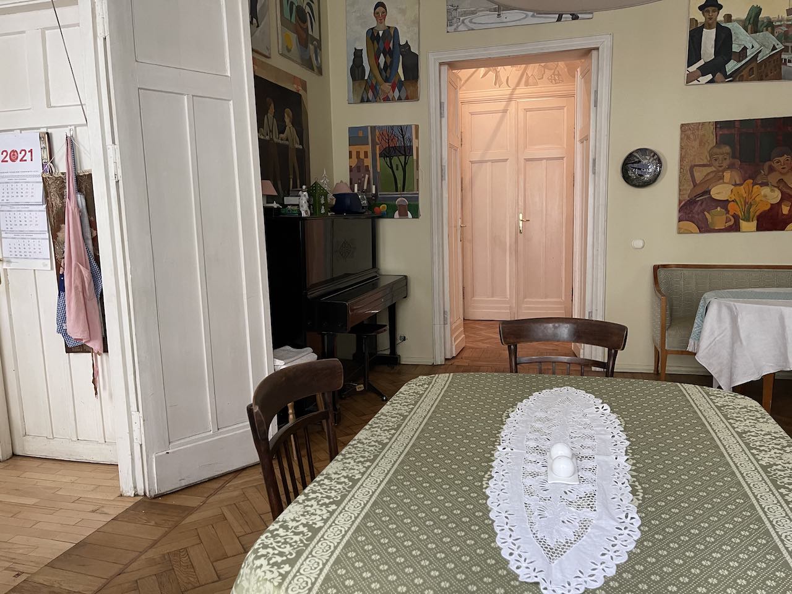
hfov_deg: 67.3
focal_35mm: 26
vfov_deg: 53.1
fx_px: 595
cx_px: 396
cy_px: 297
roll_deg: +2.0
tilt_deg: -8.4
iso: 320
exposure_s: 1/50
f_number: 1.6
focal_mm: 5.1
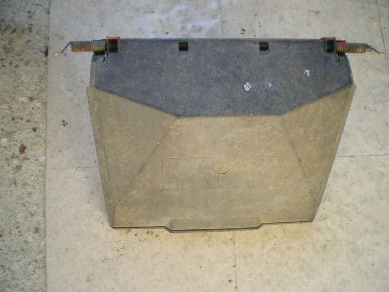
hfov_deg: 51.4
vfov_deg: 39.7
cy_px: 146
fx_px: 405
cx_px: 194
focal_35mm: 36
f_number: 3.1
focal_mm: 6.3
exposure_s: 1/50
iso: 160
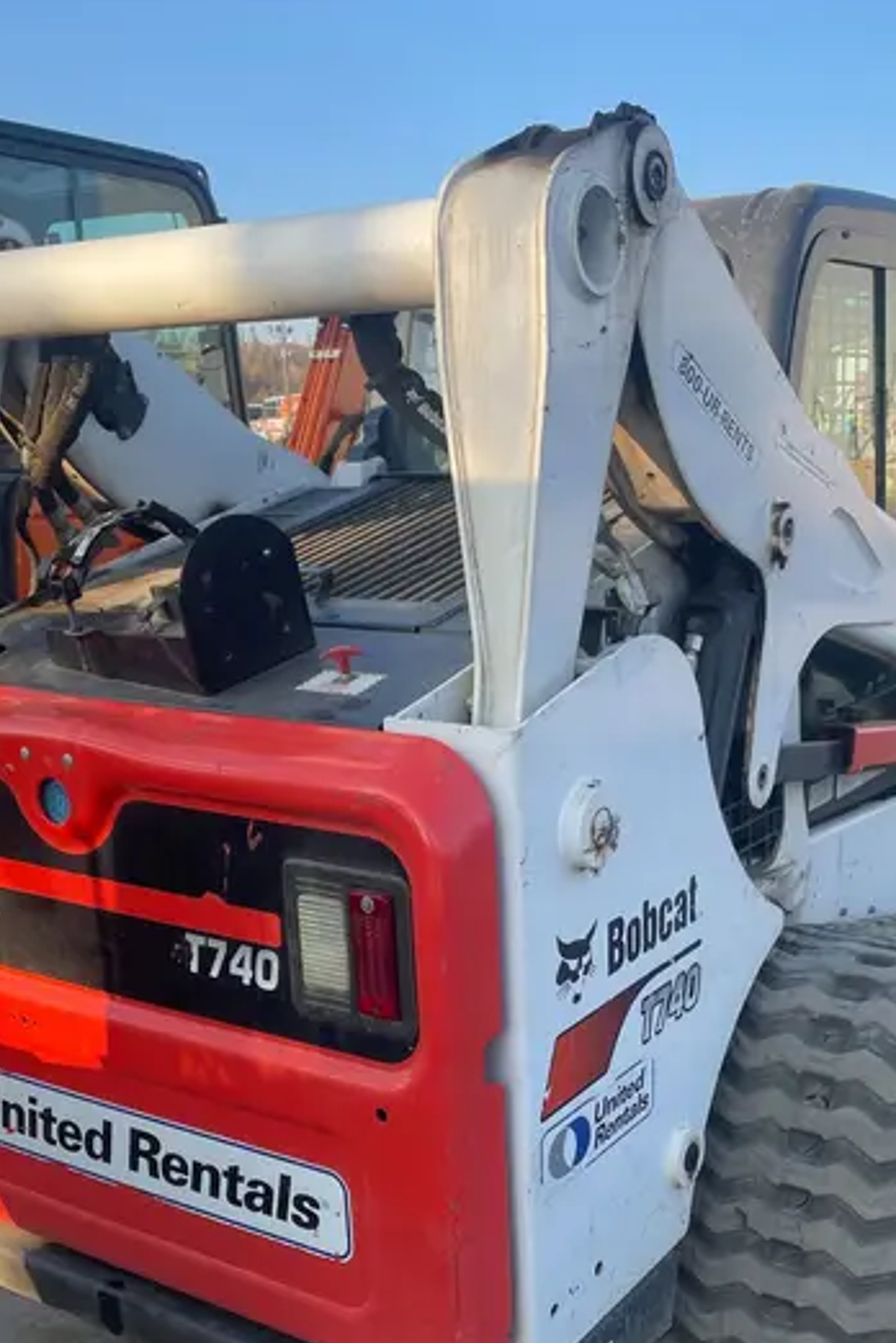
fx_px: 1419
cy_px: 925
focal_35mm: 38
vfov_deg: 49.6
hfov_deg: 35.0
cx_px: 502
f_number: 1.6
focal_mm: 4.2
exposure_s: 1/1052
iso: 50
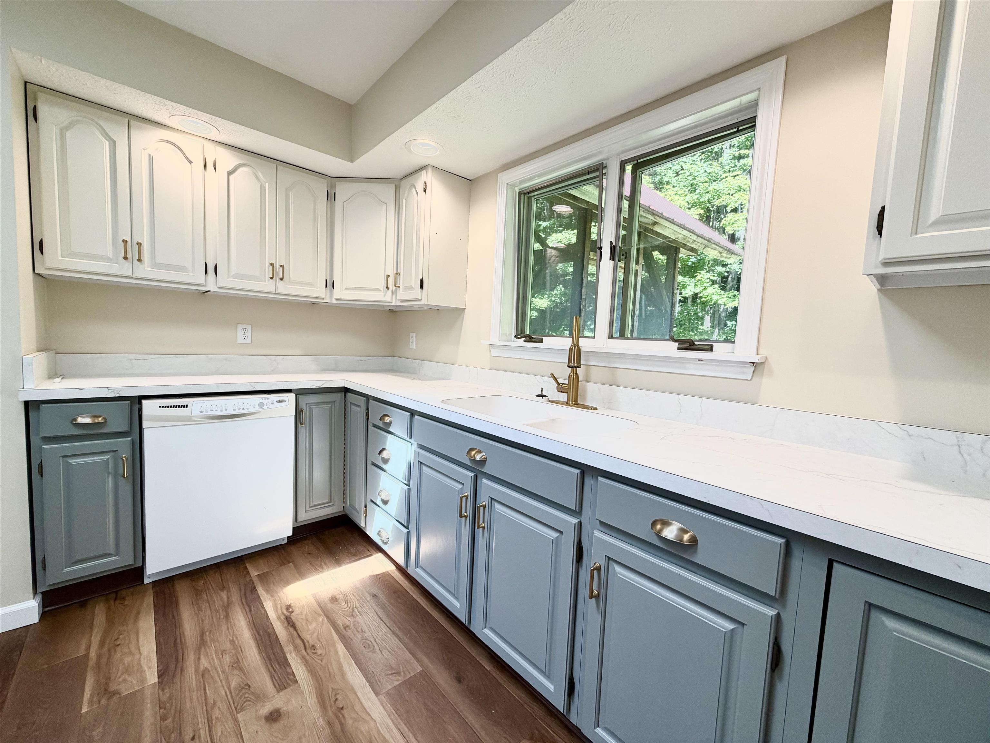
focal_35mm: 14
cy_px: 372
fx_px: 400
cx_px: 495
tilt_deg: -4.9
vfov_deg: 85.7
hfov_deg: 102.1
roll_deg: -2.2
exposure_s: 1/120
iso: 80
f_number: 2.2
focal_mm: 2.22
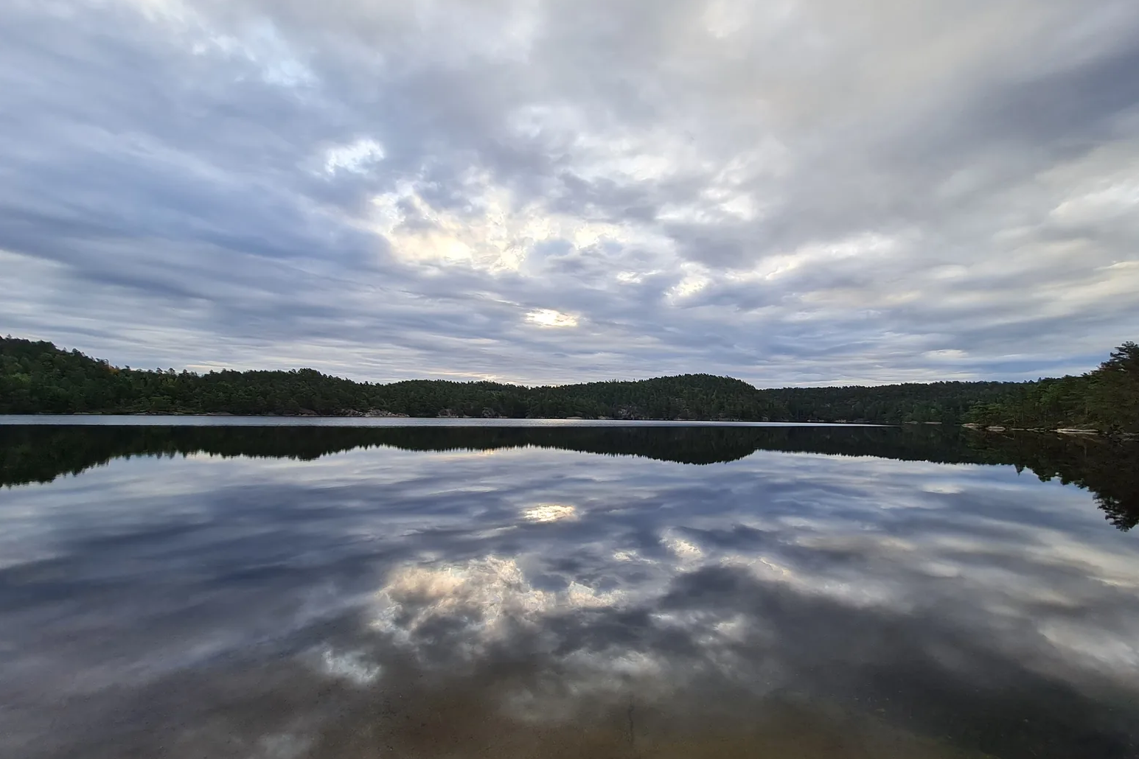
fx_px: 443
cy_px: 416
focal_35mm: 14
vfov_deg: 81.0
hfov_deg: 104.2
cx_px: 588
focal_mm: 1.74
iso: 50
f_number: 2.2
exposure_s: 1/365
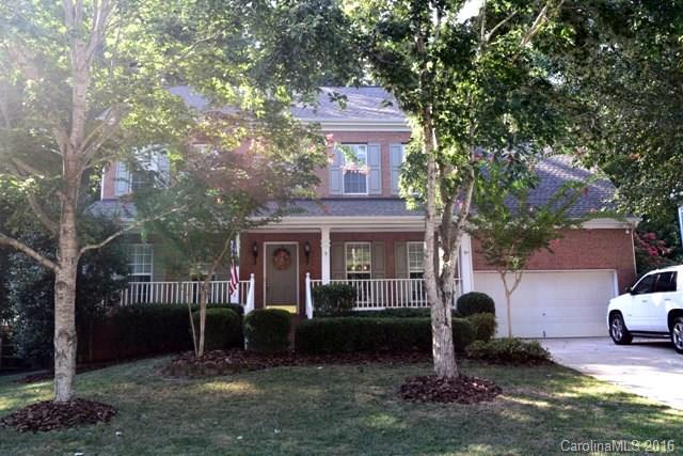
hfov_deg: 53.1
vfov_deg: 36.9
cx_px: 342
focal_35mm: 36
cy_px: 228
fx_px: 683
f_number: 9
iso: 400
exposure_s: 1/100
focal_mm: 24
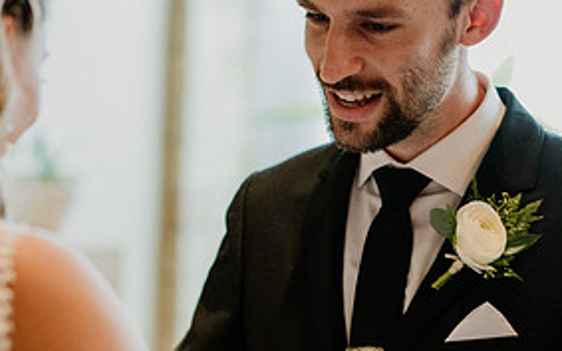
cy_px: 226
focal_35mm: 219
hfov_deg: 9.5
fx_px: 3355
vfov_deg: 6.0
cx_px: 103
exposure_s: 1/500
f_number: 2.2
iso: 2500
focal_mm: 105
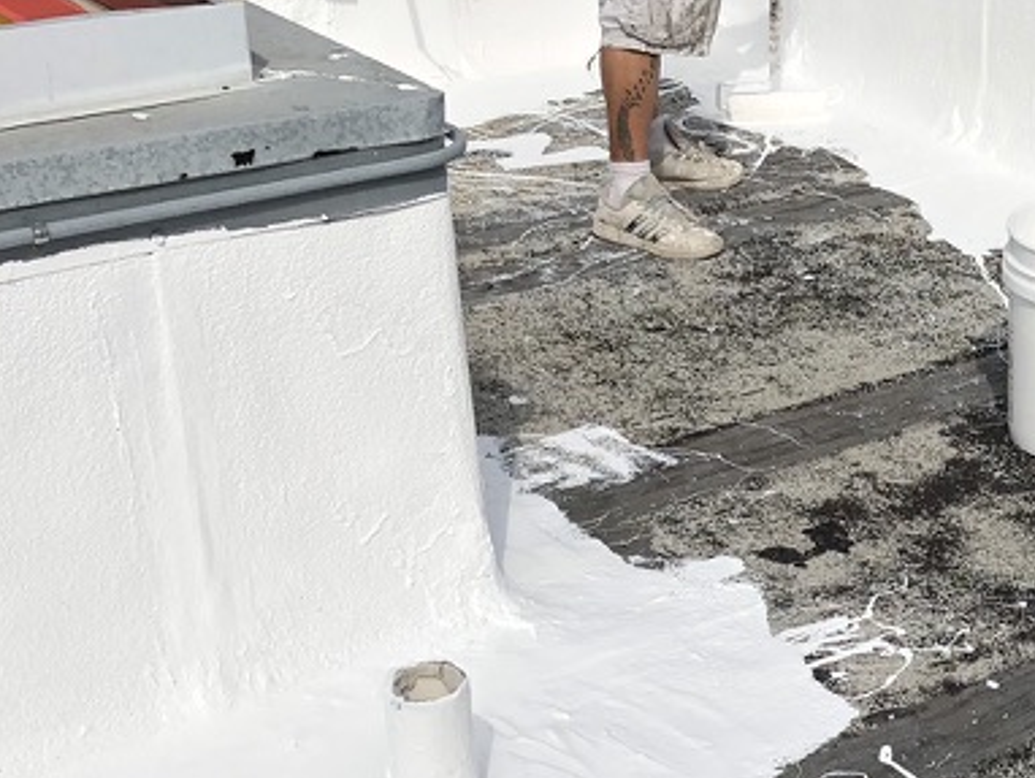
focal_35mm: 75
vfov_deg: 19.6
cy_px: 561
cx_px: 951
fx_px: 2244
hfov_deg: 25.1
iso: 20
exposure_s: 1/6024
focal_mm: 4
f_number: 1.8
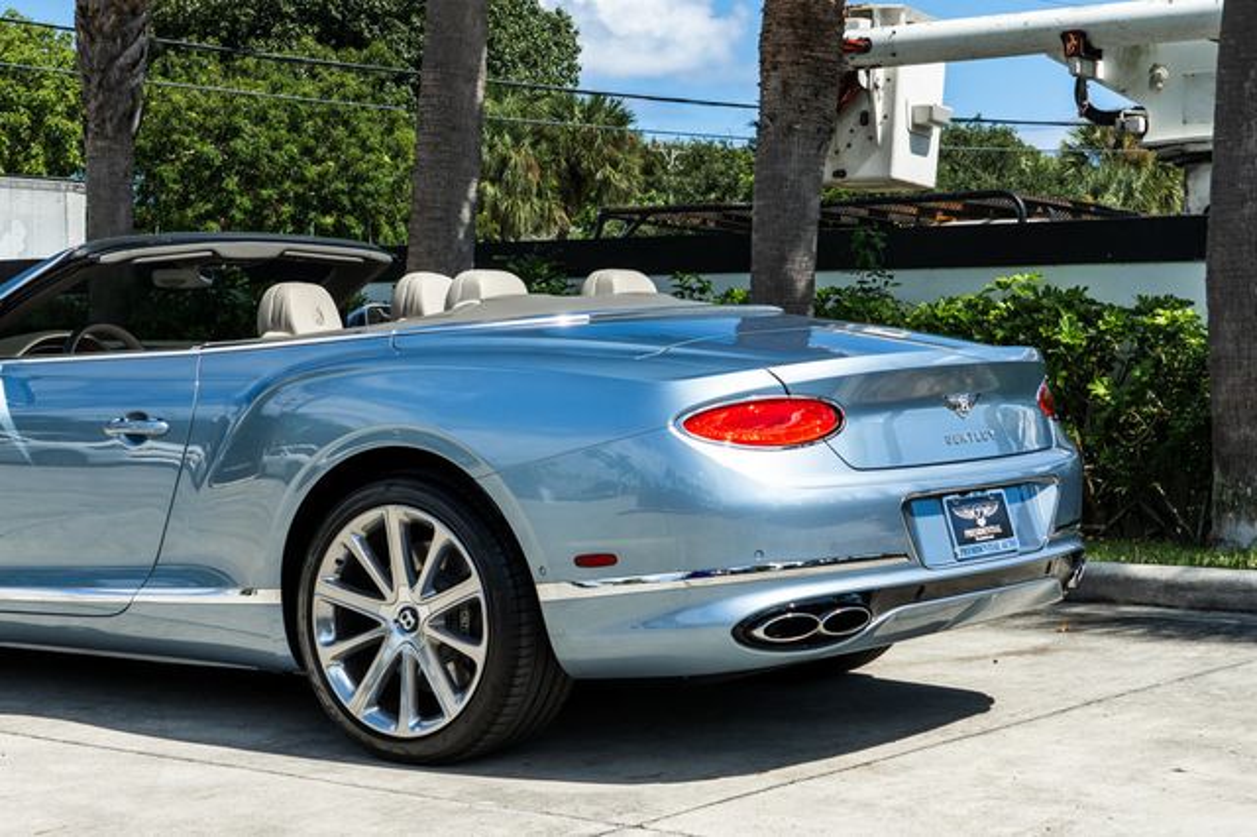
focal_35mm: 71
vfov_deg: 19.2
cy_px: 414
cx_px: 403
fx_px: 2471
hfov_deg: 28.3
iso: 200
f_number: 8
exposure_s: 1/160
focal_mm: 42
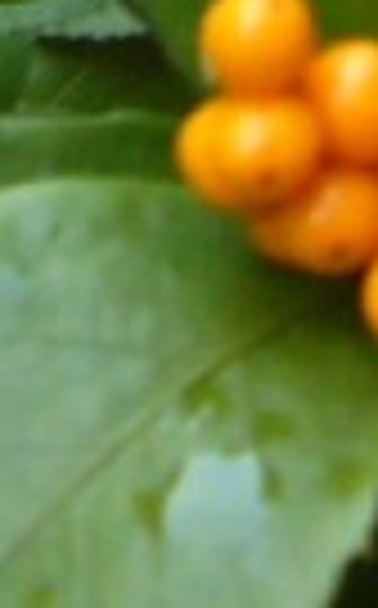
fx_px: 3721
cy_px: -788
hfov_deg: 5.8
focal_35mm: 225
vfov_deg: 8.6
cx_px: 490
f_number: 2.8
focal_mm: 4.6
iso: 100
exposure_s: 1/25
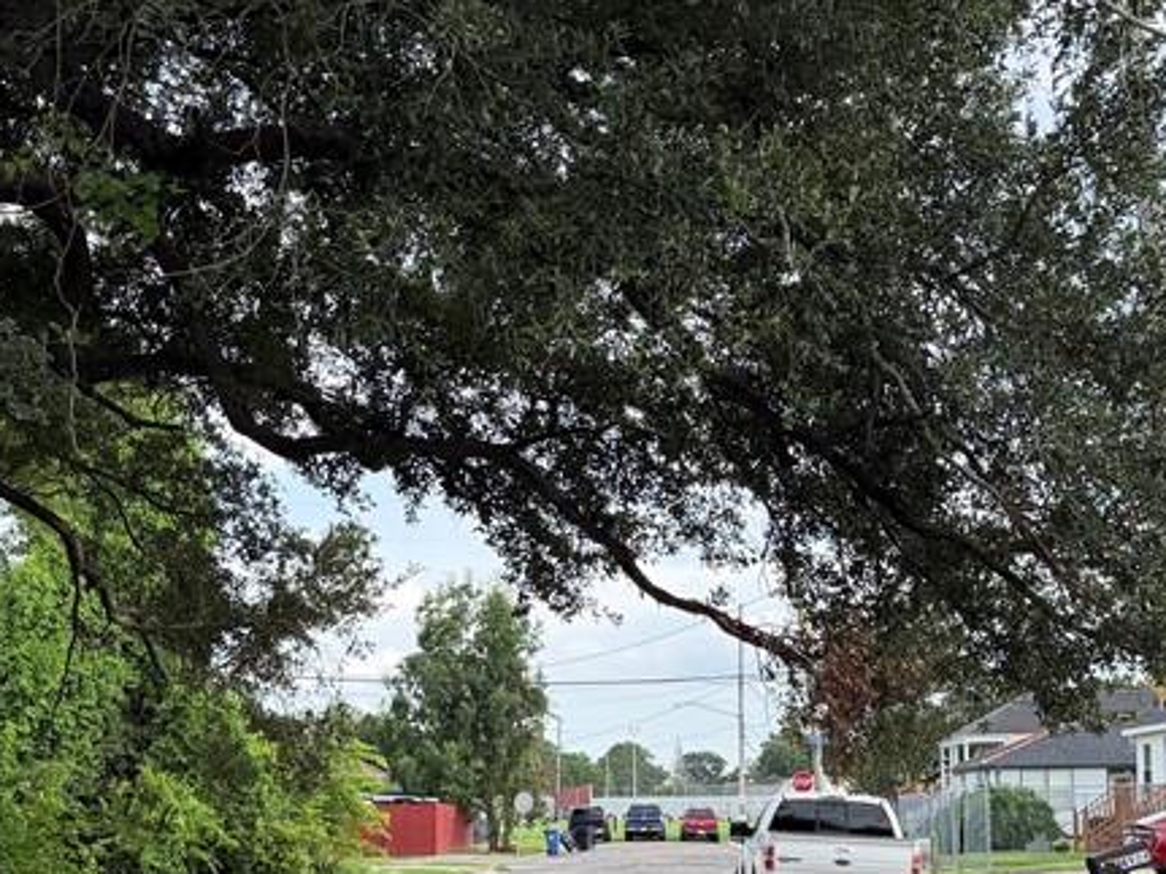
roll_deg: -2.6
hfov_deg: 33.8
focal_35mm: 57
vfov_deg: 25.1
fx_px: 1919
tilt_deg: -0.9
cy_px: 733
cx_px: 620
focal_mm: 6.76
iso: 100
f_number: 1.78
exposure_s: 1/1585
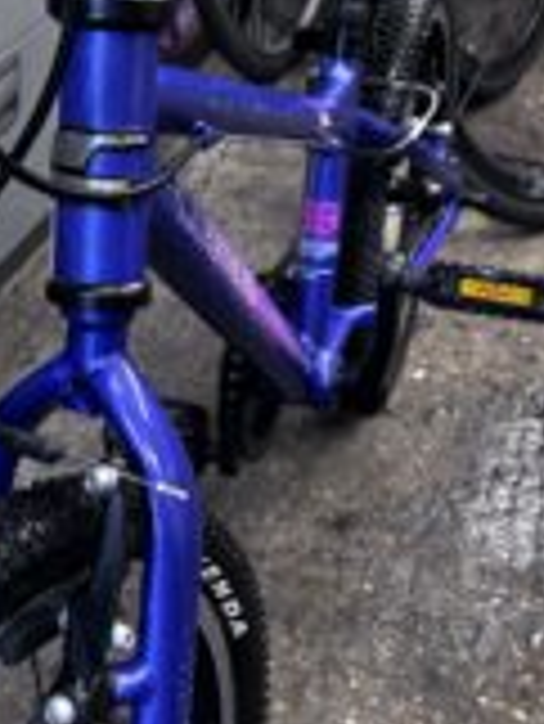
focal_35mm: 58
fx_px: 1214
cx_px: 189
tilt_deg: -37.2
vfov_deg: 33.1
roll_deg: -3.1
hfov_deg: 25.2
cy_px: 427
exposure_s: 1/50
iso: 80
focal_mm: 5.7
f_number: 1.5
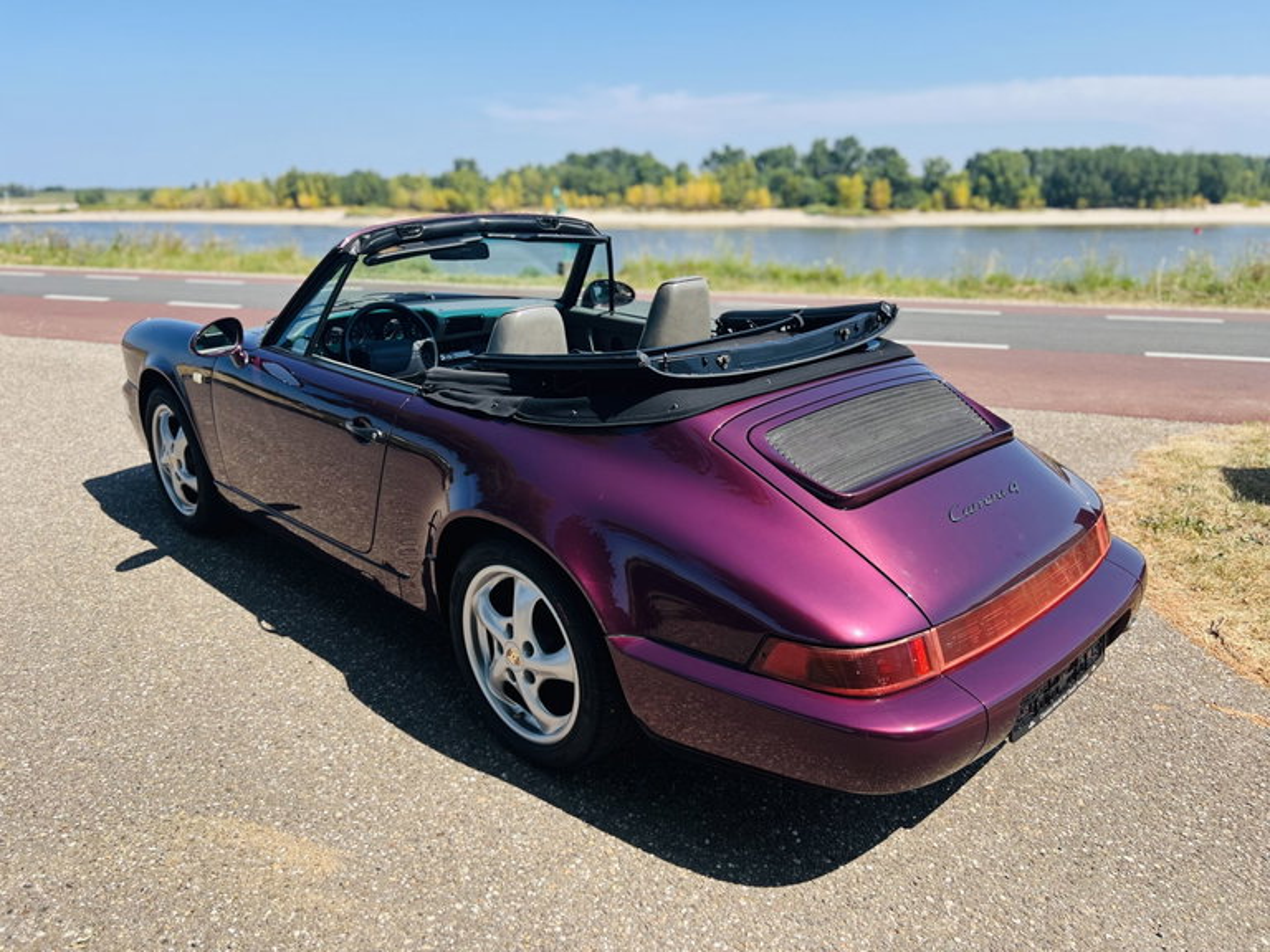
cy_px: 476
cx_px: 635
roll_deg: +0.7
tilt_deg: -16.4
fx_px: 954
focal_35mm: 26
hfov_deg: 67.3
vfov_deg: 53.1
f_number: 1.5
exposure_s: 1/2457
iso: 50
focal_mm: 5.7
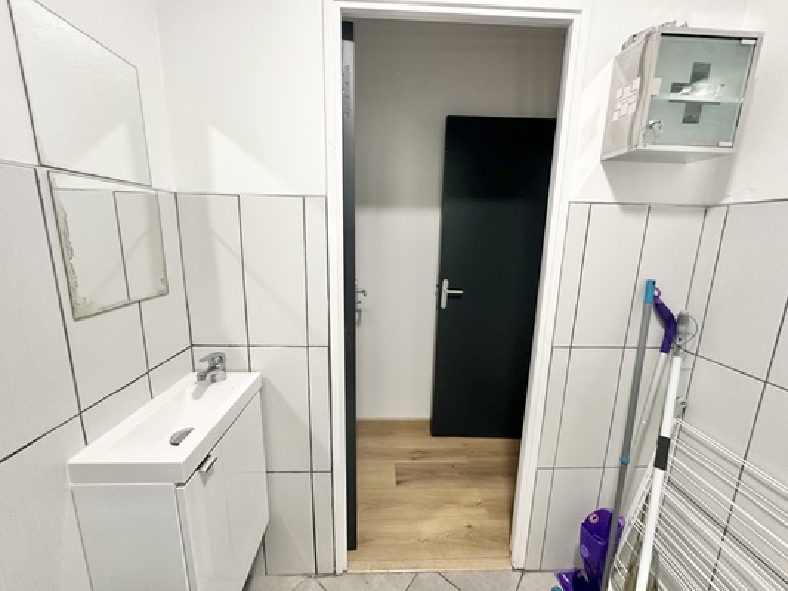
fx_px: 319
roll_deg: -0.7
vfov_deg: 85.7
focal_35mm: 14
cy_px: 296
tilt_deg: -10.9
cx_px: 394
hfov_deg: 102.1
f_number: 2.2
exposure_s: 1/50
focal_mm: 2.22
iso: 250
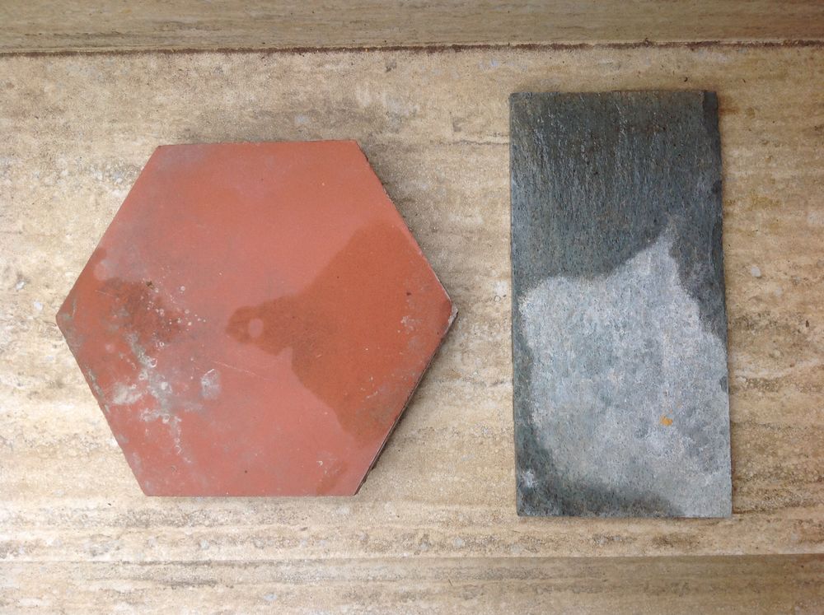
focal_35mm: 35
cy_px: 308
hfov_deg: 52.7
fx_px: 832
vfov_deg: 40.6
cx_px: 412
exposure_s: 1/325
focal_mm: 4.28
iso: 50
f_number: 2.4
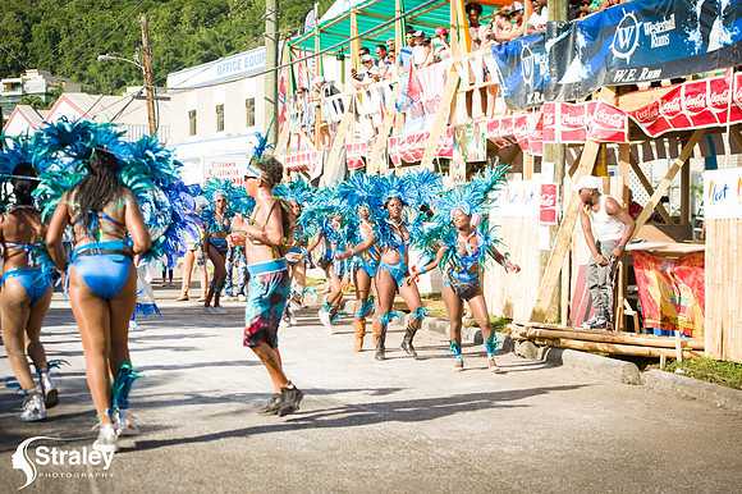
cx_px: 371
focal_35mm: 70
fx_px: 1442
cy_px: 247
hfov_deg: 28.9
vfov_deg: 19.4
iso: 100
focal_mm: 70
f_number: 5.6
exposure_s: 1/200
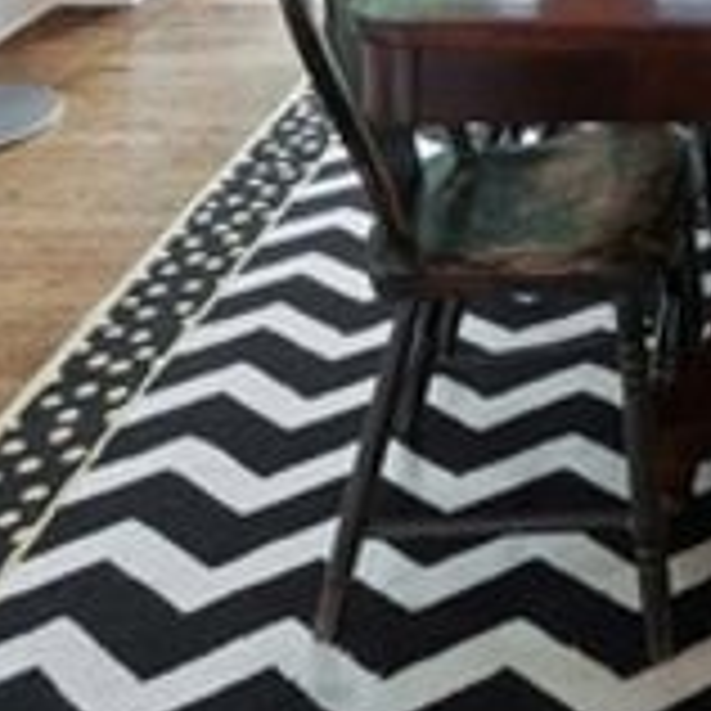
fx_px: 1394
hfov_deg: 26.0
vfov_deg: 21.9
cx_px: 819
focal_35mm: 60
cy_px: -448
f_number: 8
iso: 200
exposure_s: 1
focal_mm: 14
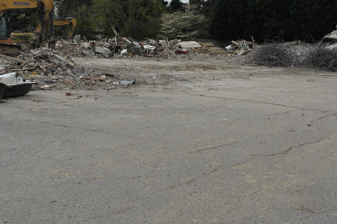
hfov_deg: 36.1
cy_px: 41
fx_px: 515
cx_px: 140
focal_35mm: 55
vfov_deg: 24.2
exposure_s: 1/320
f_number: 7.1
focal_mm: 20
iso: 100
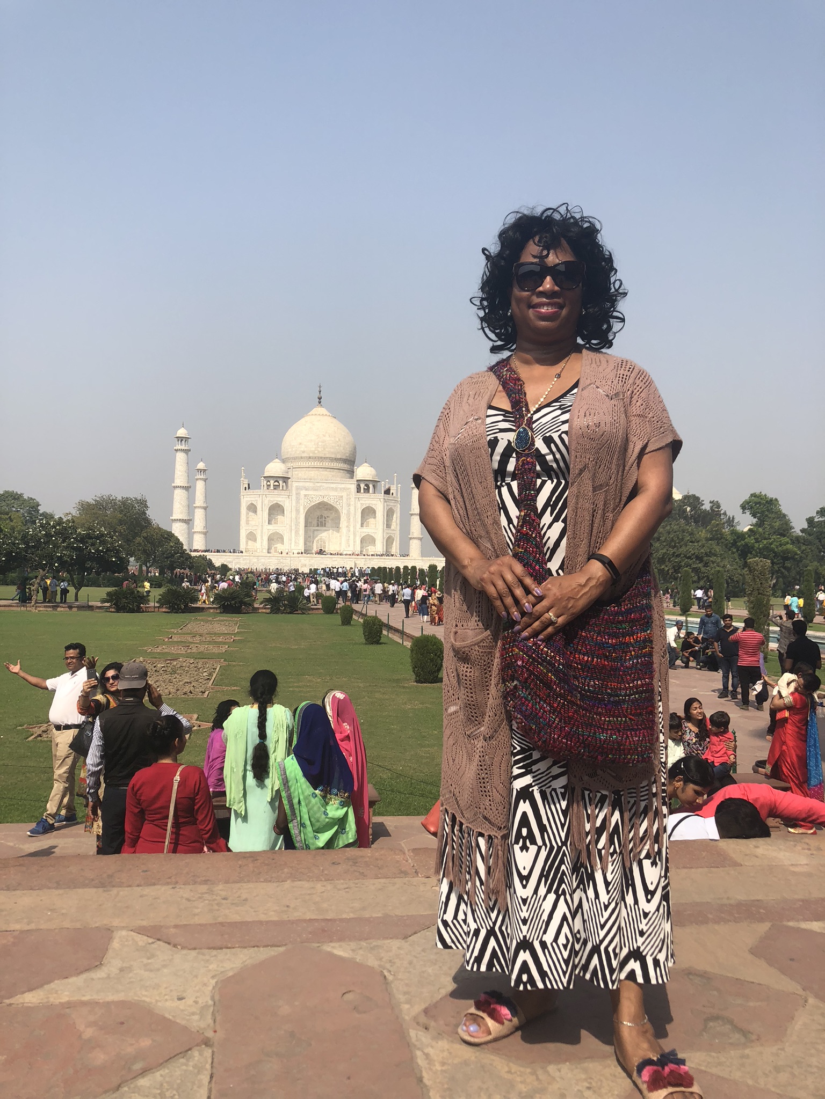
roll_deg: +0.4
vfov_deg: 63.4
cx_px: 412
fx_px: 890
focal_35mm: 28
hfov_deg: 49.7
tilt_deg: +3.1
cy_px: 550
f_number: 1.8
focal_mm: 3.99
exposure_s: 1/2088
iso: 20
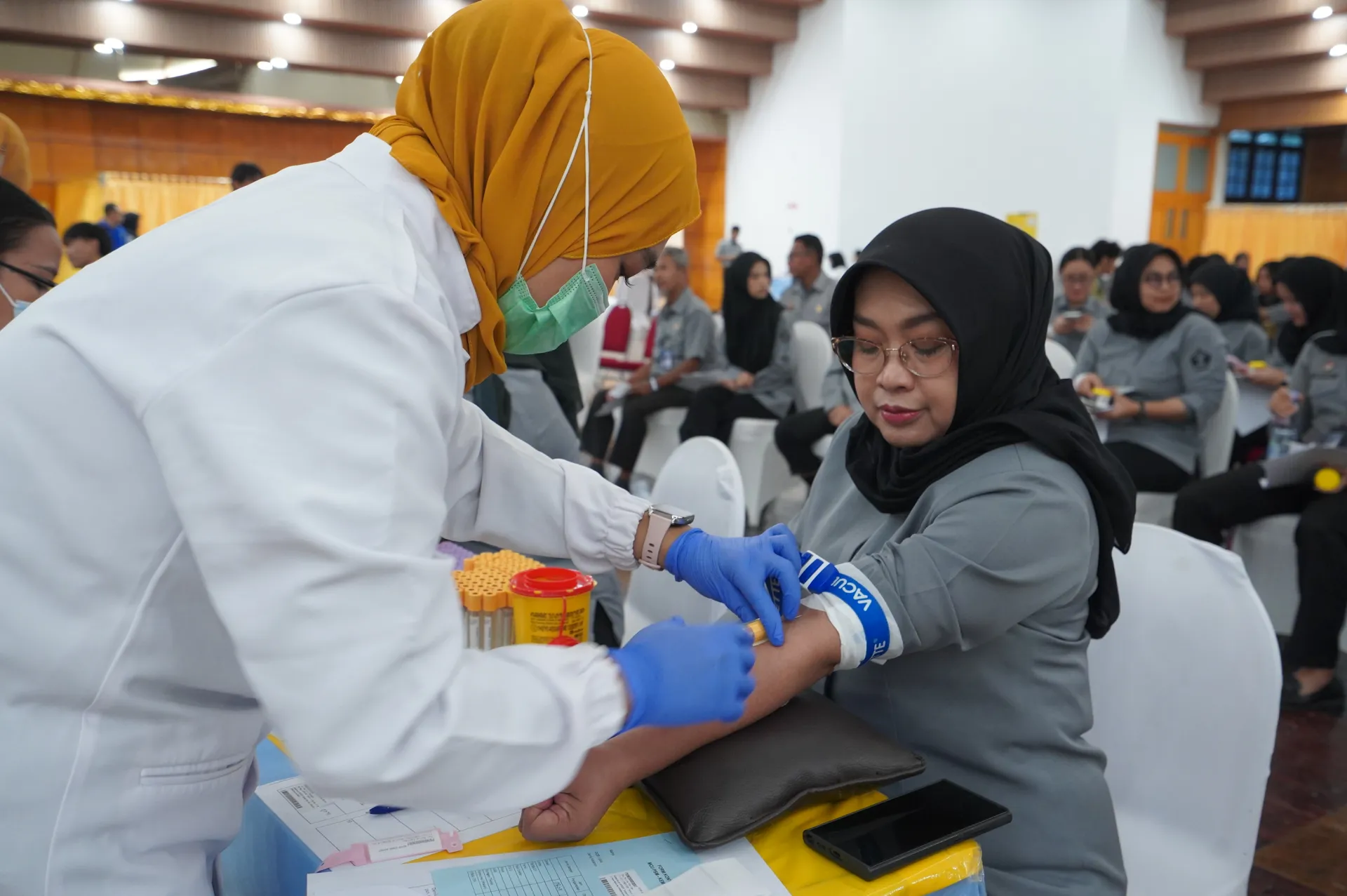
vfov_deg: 39.9
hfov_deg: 57.3
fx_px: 1234
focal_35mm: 33
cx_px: 674
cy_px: 448
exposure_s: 1/80
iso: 5000
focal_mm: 33
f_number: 5
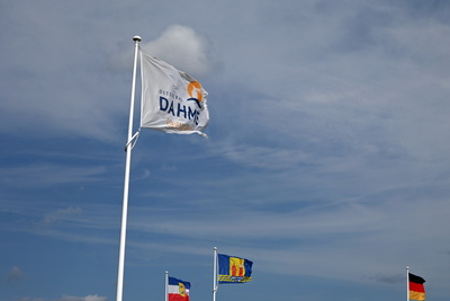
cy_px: 150
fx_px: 938
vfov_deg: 18.2
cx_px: 225
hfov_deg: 27.0
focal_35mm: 75
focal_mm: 50
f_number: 10
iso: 100
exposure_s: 1/800
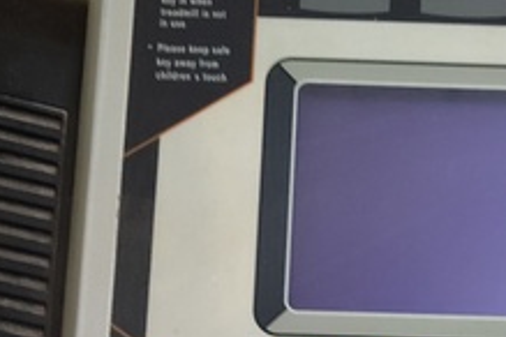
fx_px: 1068
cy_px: 317
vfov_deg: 17.6
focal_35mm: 76
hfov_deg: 25.9
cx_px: 440
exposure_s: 1/20
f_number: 1.8
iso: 981
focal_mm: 4.15
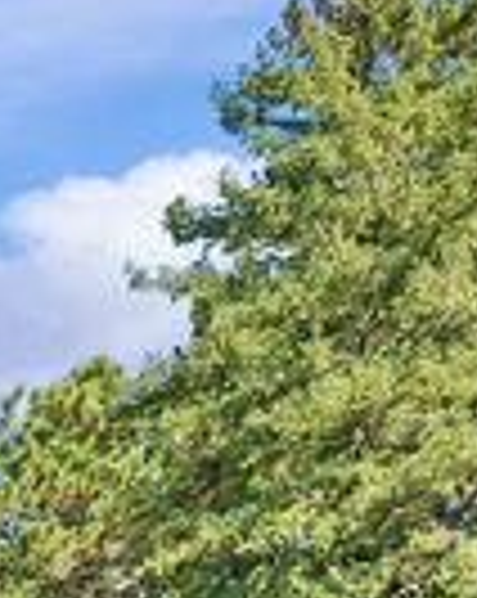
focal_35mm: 101
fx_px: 1786
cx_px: -1413
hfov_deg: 8.3
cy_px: 1230
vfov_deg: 15.1
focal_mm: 14
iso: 250
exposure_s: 1/40
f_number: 10
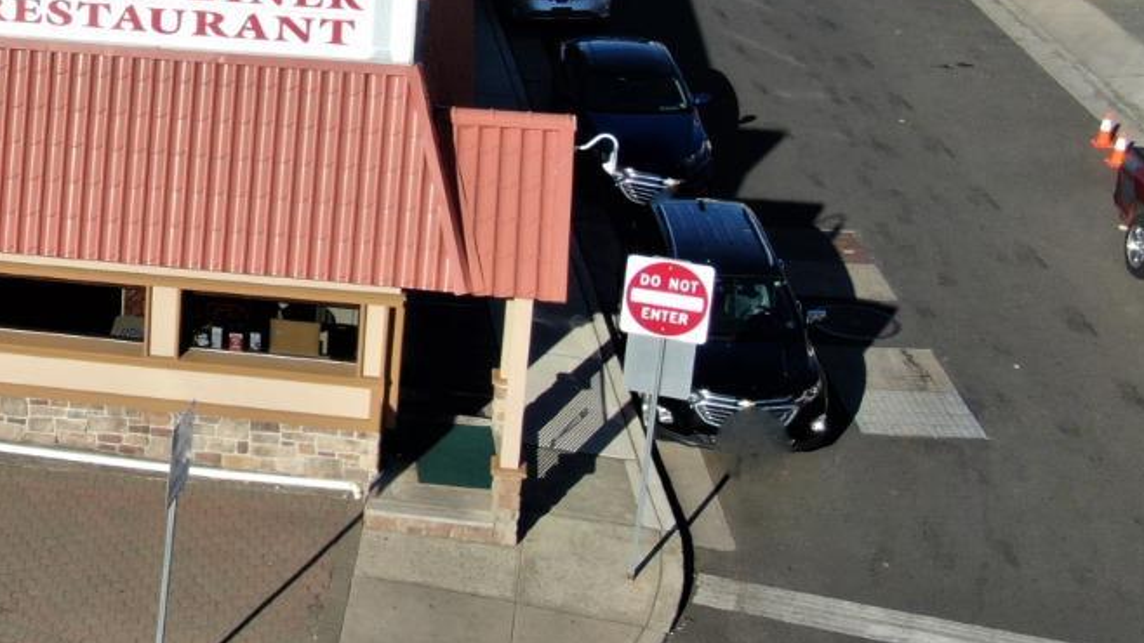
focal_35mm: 82
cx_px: -103
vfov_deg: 14.6
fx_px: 2487
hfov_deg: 24.3
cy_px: 41
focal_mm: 5.57
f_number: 3.2
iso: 100
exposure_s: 1/1000
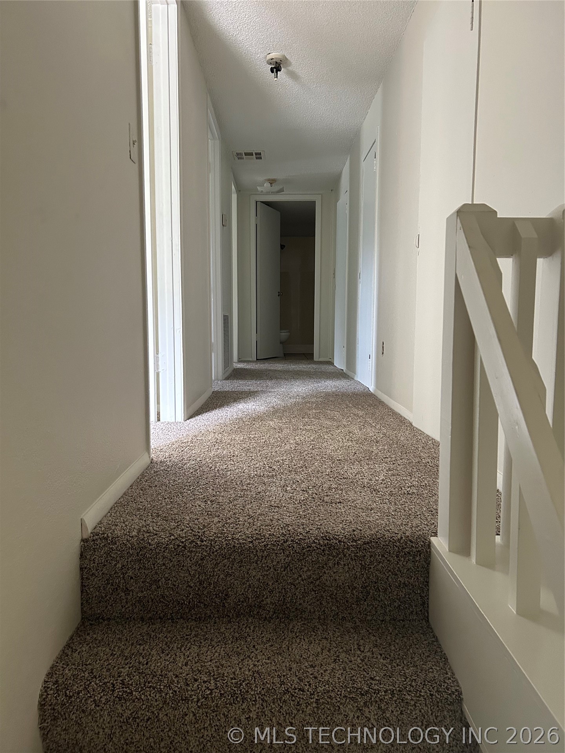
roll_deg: -0.3
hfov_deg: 53.1
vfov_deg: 67.3
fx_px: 566
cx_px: 282
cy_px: 376
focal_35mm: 26
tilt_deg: -5.1
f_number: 1.5
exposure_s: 1/60
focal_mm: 5.7
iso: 400
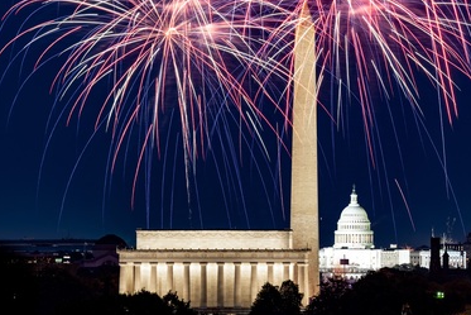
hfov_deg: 5.1
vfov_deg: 3.4
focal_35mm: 405
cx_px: 287
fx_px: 5301
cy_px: 140
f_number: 10
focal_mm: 270
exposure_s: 10
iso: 80
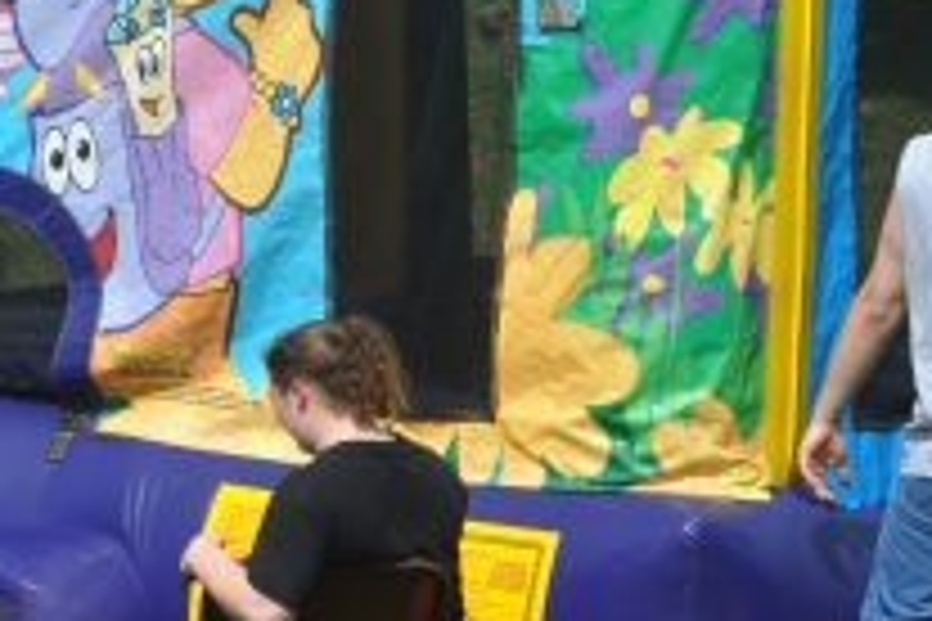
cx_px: 252
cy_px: -7
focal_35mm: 130
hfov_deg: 15.7
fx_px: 3365
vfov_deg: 10.5
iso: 200
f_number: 10
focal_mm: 28
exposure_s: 1/400
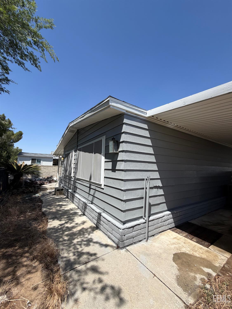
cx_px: 116
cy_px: 154
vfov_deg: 102.0
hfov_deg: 85.7
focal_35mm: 14
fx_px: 125
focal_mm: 2.22
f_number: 2.2
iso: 25
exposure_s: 1/876
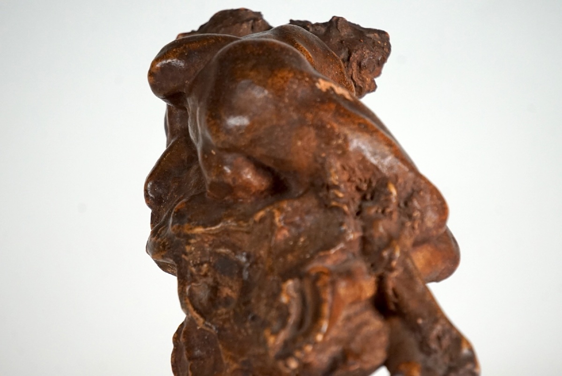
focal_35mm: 309
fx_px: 4827
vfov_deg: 4.5
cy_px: 188
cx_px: 281
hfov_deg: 6.7
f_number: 6.3
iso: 1250
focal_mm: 206
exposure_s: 1/320
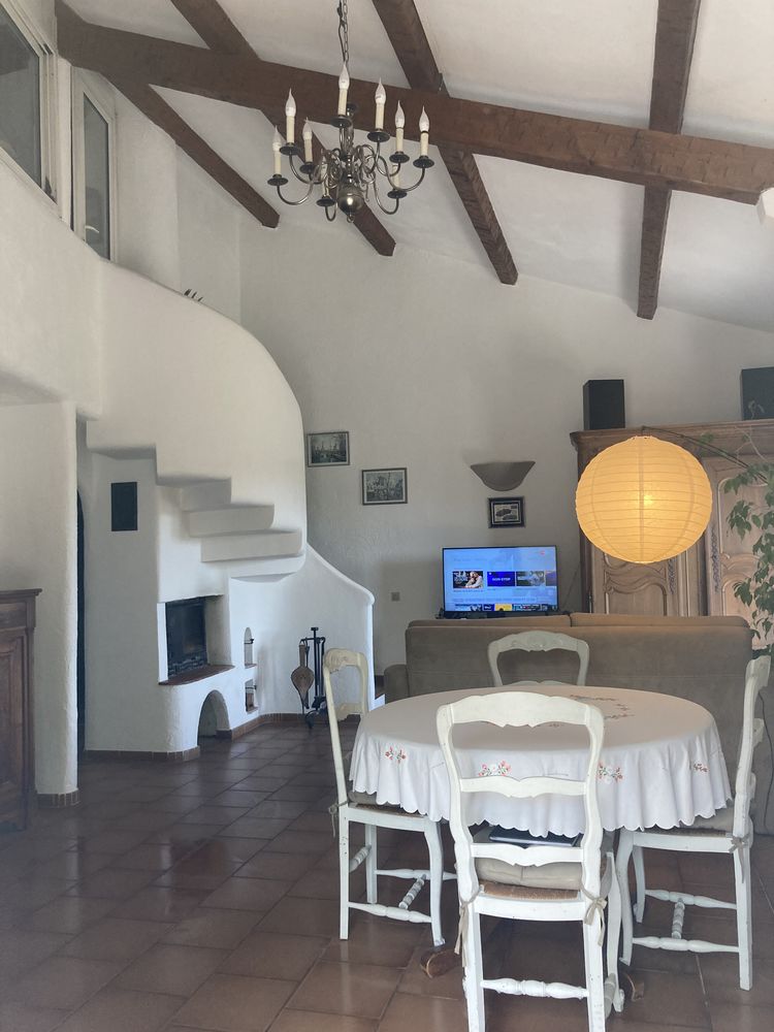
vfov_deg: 63.4
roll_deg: +1.5
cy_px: 516
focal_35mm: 28
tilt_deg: +1.7
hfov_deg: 49.7
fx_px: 835
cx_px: 387
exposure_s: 1/100
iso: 80
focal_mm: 3.99
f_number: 1.8
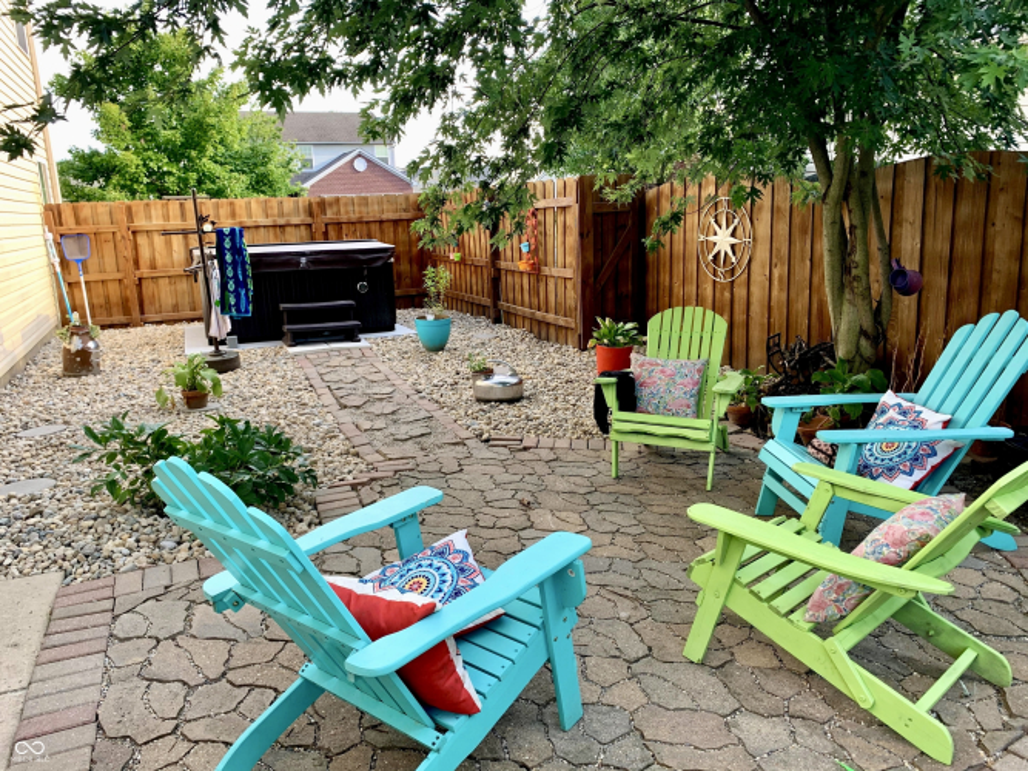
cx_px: 514
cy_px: 386
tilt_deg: -13.6
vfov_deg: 53.0
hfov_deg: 67.3
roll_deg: +2.6
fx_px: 772
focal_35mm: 26
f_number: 1.8
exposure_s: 1/123
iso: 25
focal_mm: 4.25
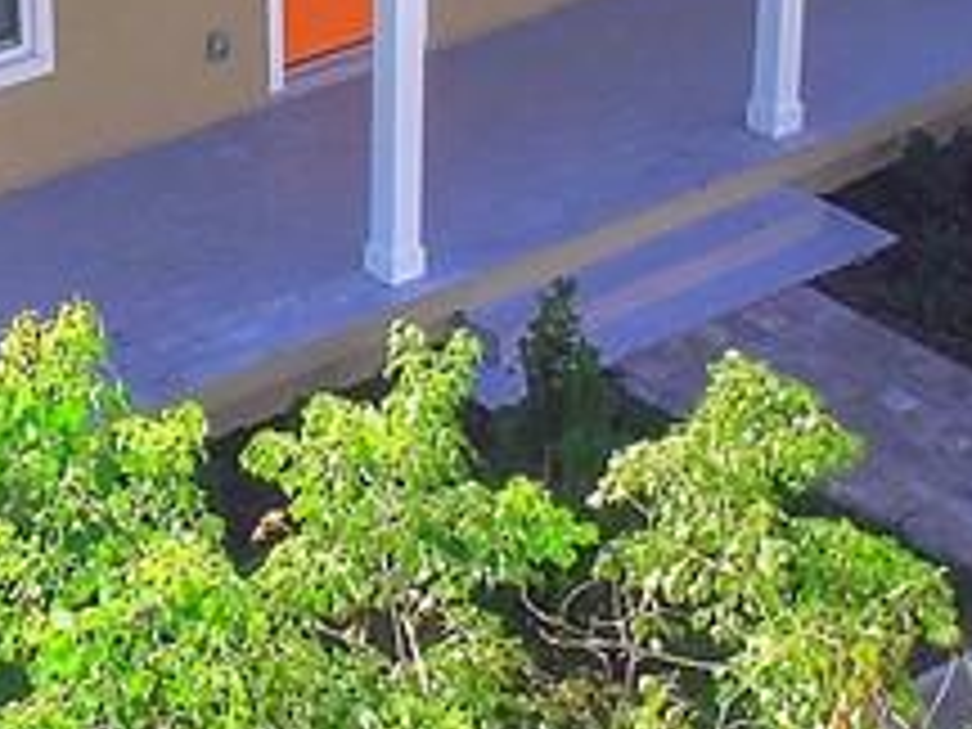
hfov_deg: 20.2
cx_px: 58
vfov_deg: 15.2
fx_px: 2668
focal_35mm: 95
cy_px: -58
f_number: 2.8
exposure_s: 1/523
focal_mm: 3.6
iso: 100
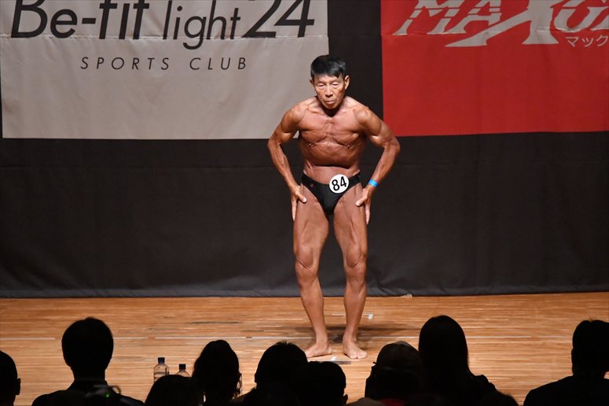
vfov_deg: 5.4
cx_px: 304
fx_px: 4312
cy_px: 203
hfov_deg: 8.1
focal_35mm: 255
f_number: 5.6
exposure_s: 1/400
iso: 10000
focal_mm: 170
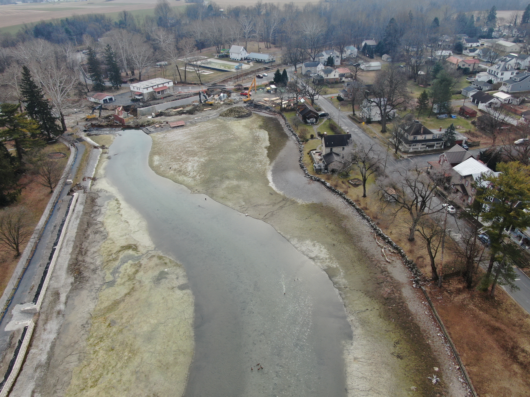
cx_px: 265
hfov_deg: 71.6
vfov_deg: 56.8
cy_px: 198
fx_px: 367
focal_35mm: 24
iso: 100
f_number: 2.8
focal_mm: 4.39
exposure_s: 1/800
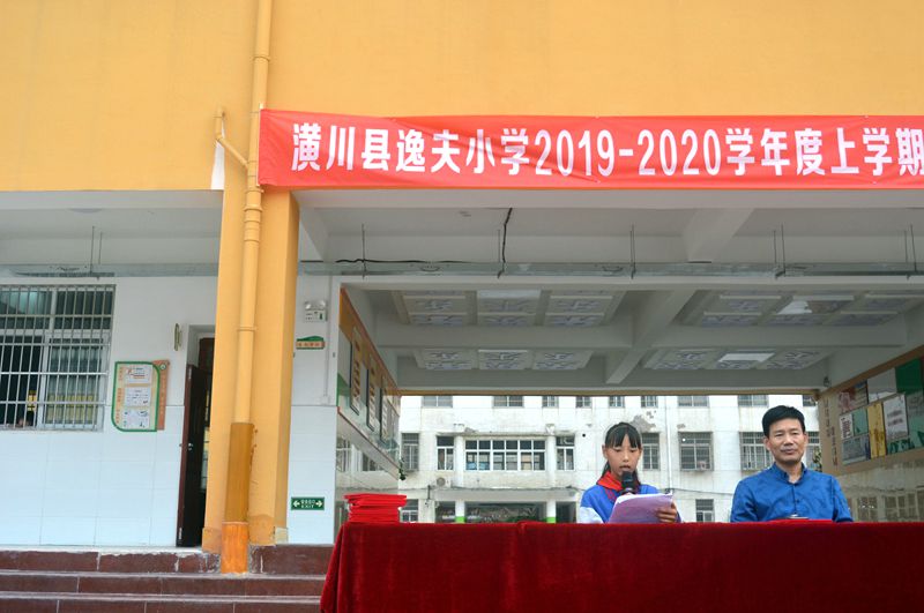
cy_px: 306
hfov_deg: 48.0
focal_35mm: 40
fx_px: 1038
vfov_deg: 32.9
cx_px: 462
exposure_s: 1/125
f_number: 5.6
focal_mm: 27
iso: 125
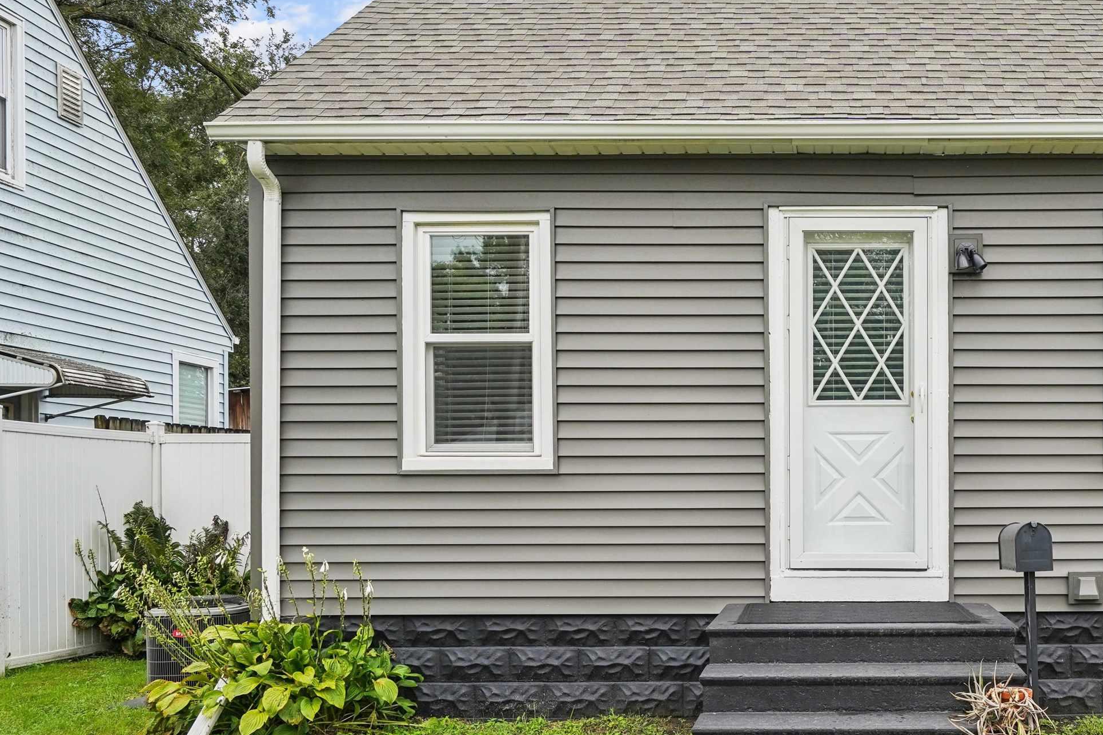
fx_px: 1072
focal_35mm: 35
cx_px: 855
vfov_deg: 37.8
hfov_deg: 51.6
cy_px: 325
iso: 400
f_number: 9
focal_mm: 22
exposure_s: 1/200
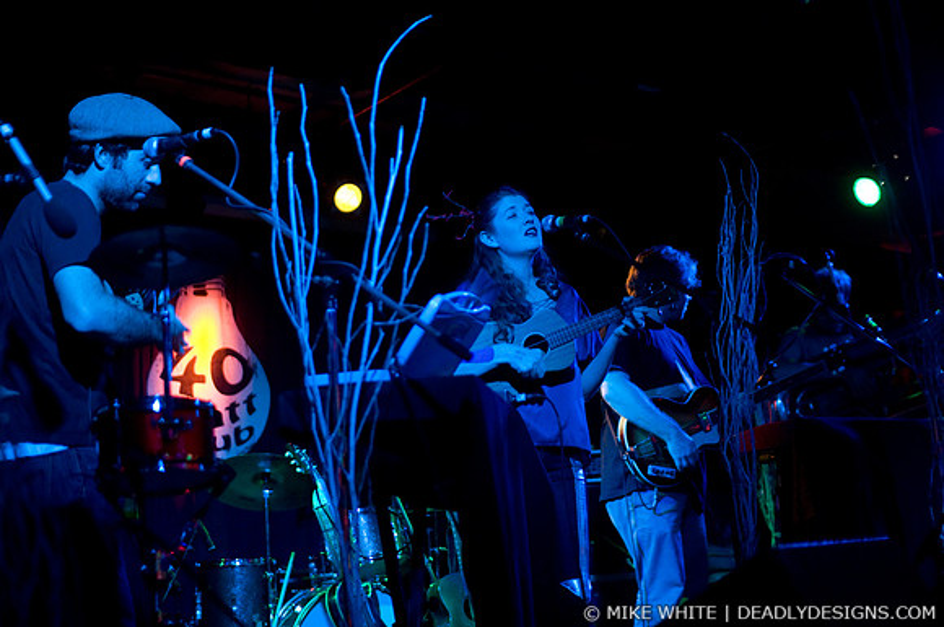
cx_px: 472
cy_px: 314
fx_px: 1178
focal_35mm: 45
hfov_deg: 43.7
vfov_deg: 29.8
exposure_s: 1/40
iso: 1000
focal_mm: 30
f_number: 1.8
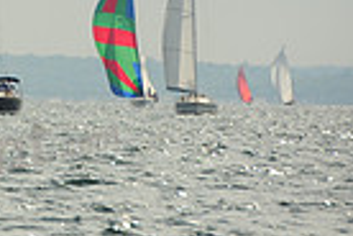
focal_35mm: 843
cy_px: -185
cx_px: -371
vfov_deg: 1.6
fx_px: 8265
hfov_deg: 2.4
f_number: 9
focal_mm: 200
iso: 320
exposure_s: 1/1250
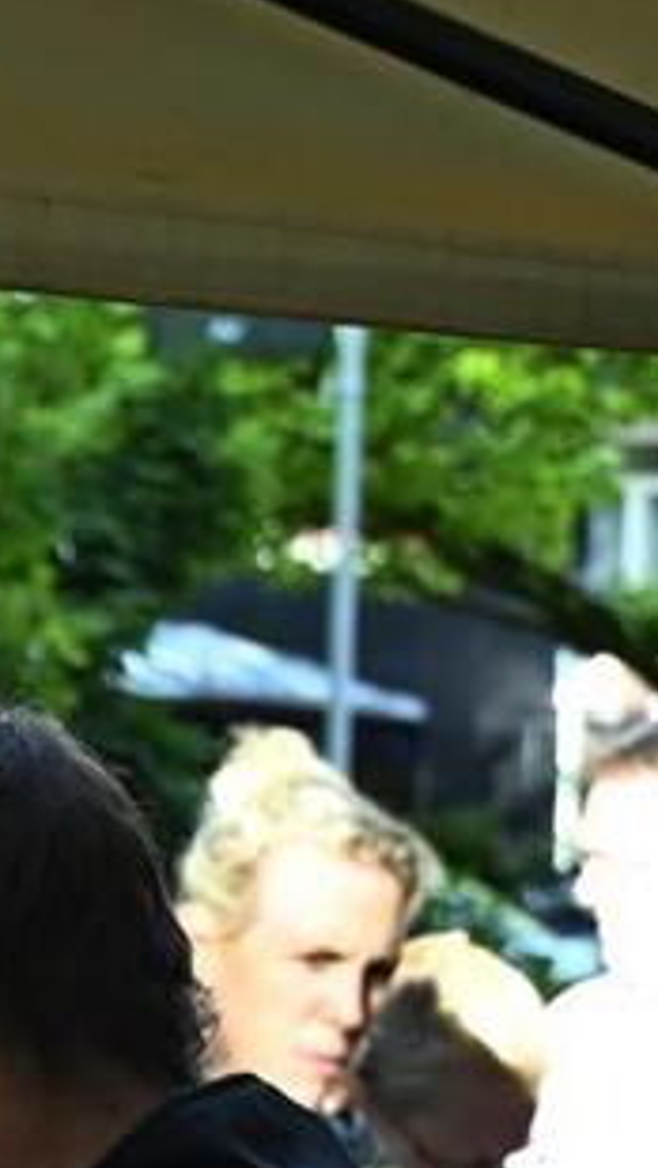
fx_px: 5424
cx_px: -771
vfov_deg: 12.2
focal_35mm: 175
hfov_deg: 6.7
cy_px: 1174
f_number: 4.2
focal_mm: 35
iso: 400
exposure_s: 1/160
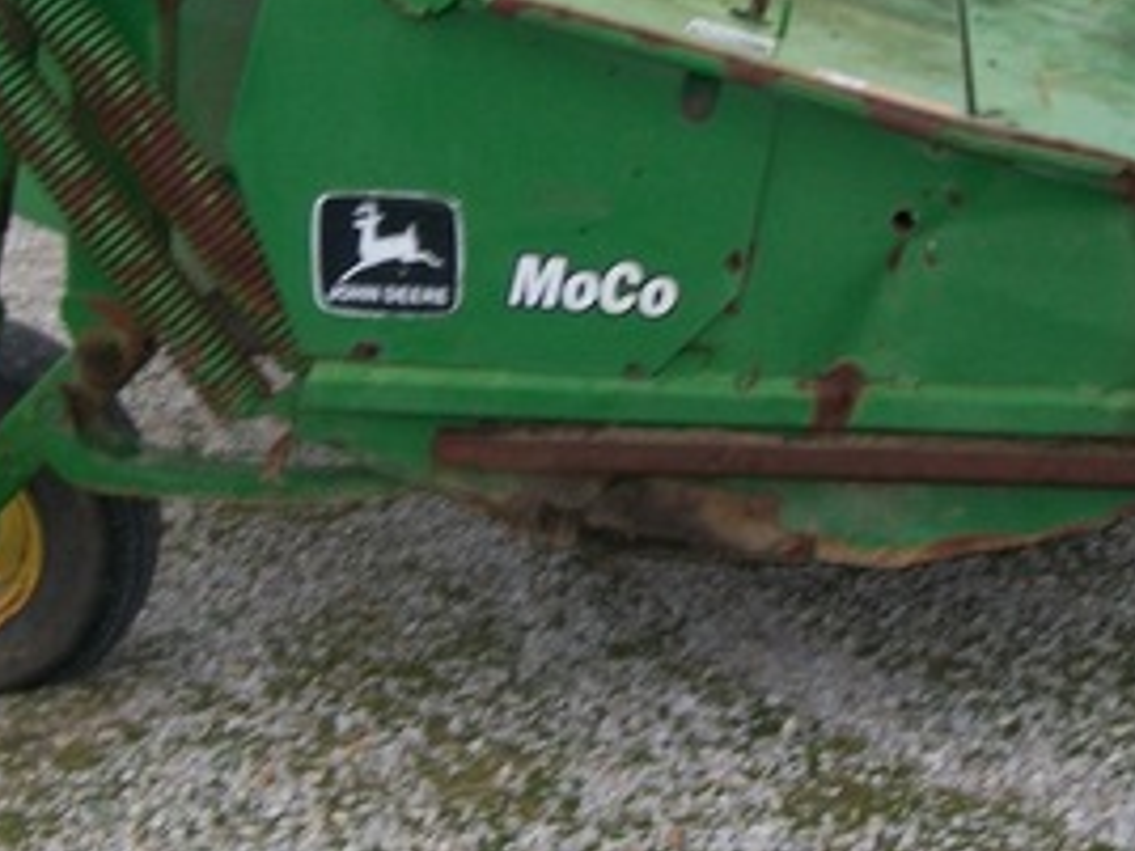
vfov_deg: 20.0
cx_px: 546
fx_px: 2394
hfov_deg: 26.7
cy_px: 229
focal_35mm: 73
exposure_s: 1/200
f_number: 2.7
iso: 80
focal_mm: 6
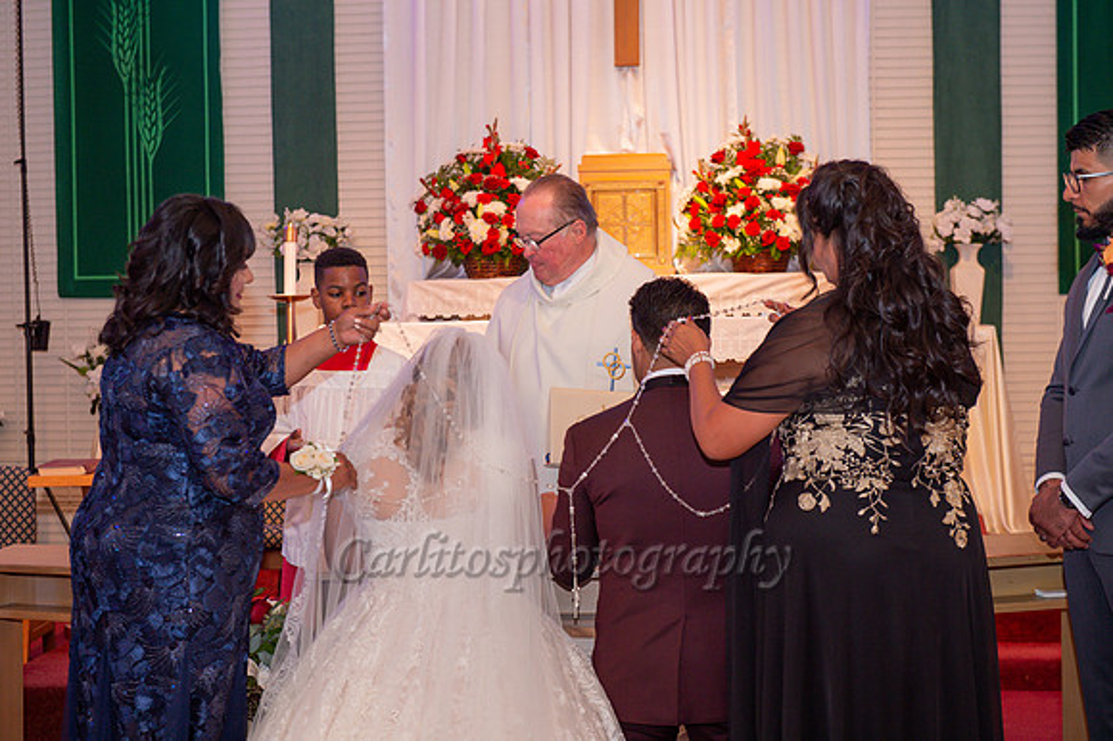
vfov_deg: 20.6
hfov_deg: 30.5
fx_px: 2039
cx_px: 556
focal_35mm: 66
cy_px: 370
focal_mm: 66
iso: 1250
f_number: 4.5
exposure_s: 1/60
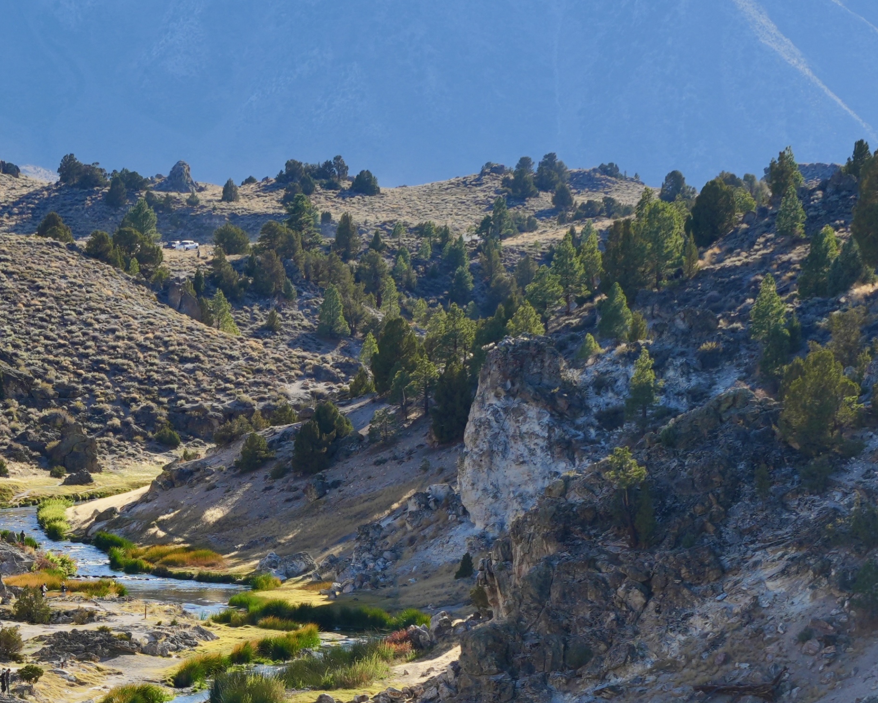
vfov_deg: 8.5
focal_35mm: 181
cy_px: 601
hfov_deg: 10.6
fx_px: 4704
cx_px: 149
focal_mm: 51
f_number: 7.1
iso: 100
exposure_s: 1/100
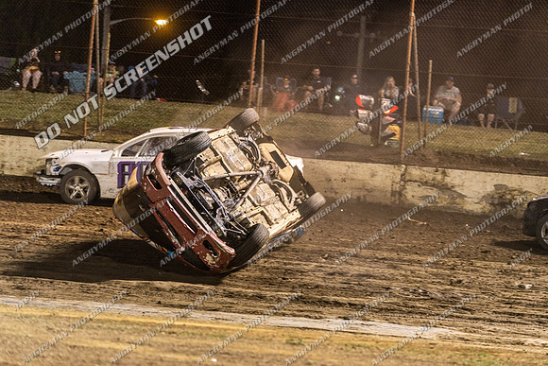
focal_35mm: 115
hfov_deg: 17.8
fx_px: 1751
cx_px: 274
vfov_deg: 11.9
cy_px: 183
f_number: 2.8
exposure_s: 1/160
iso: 1600
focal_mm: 115
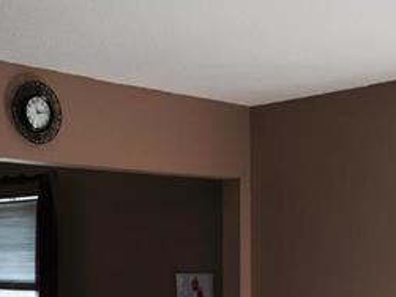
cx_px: 199
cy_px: 365
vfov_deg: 18.7
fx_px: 846
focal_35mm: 74
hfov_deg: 26.3
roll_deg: -0.5
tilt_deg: -9.4
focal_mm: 4.15
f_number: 2.2
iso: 32
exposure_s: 1/40
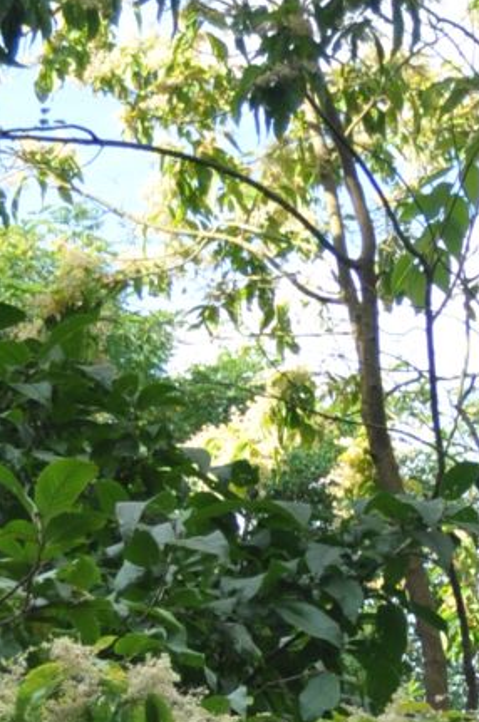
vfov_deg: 9.2
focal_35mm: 222
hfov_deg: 6.1
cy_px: 852
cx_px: 632
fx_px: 4445
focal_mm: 30
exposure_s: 1/250
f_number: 5
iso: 200
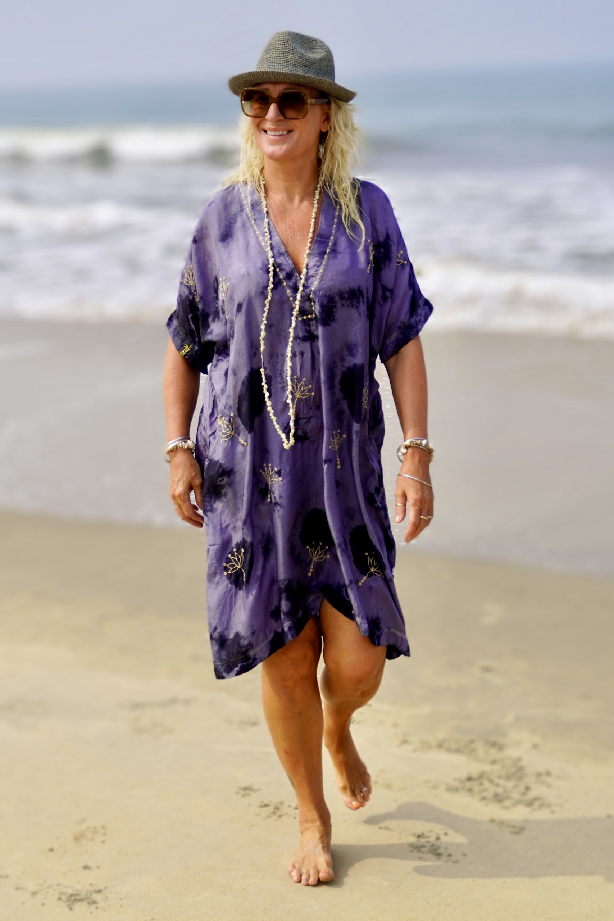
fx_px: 1266
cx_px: 307
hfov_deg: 27.3
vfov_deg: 40.0
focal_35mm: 50
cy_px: 460
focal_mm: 33
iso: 100
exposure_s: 1/800
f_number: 5.6
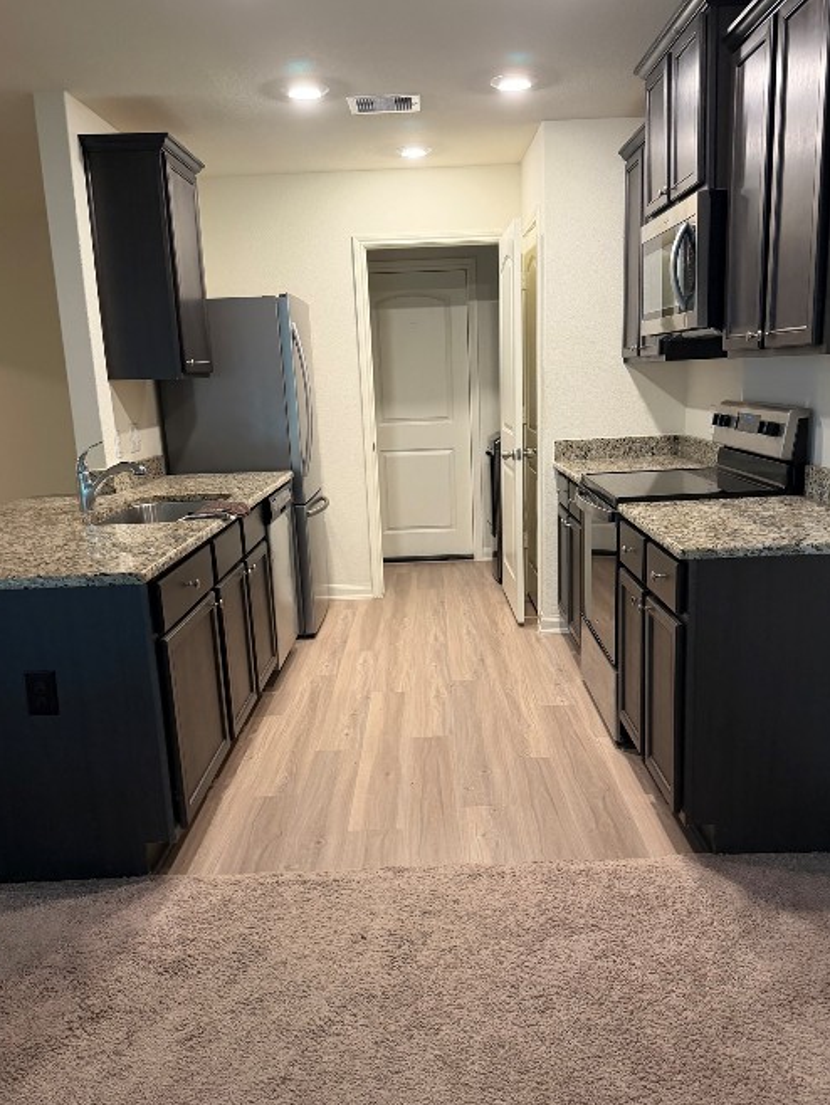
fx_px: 895
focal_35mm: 28
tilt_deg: -13.3
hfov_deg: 49.8
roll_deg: +1.8
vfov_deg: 63.4
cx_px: 437
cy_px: 589
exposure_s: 1/60
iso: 200
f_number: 1.78
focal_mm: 6.76
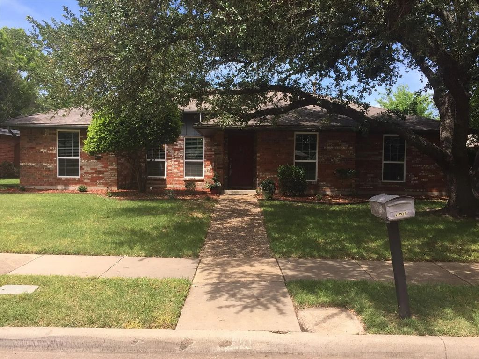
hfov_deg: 61.7
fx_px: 401
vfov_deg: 48.2
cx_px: 240
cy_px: 180
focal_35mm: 29
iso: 32
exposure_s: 1/807
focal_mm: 4.15
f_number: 2.2
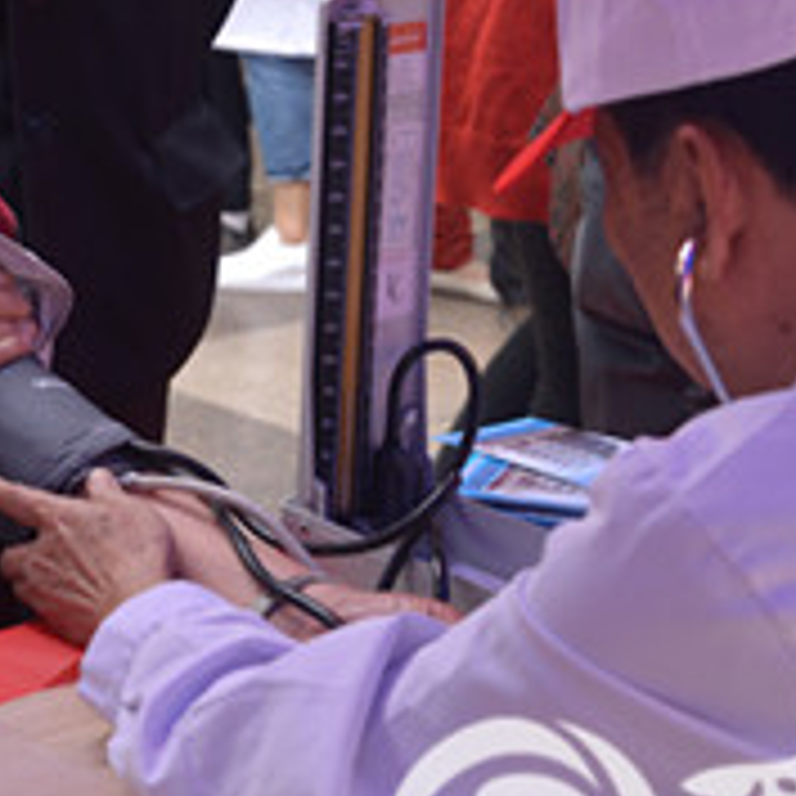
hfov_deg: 15.4
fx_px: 2940
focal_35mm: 113
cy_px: 115
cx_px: 306
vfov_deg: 15.3
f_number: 5
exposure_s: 1/125
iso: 200
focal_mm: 40
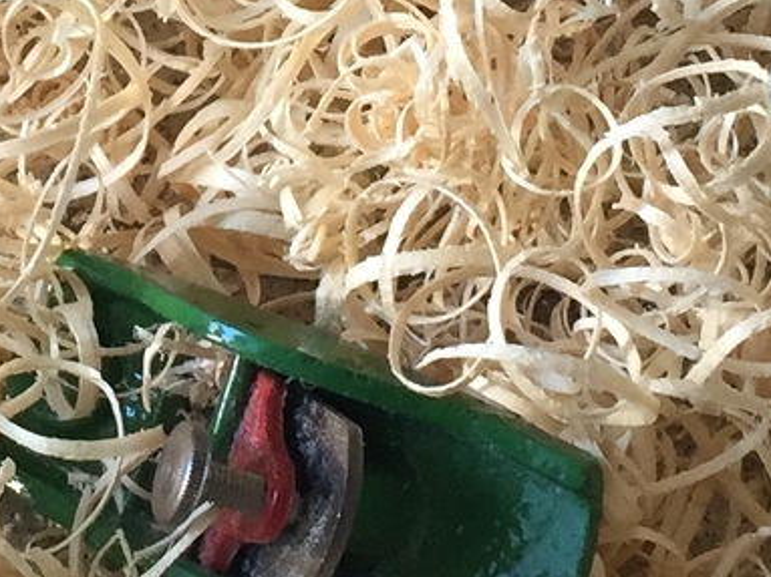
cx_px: -50
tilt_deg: -49.2
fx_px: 3451
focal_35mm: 155
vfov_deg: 9.5
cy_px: -82
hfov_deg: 12.6
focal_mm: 4.15
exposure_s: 1/33
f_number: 2.2
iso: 50
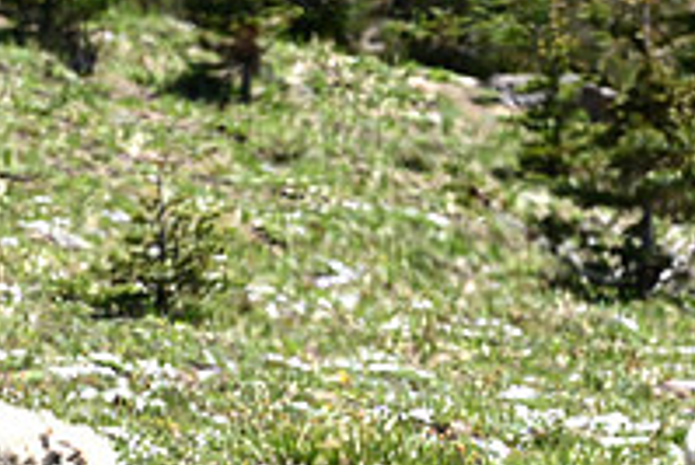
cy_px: 428
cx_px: 143
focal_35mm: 1750
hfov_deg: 1.2
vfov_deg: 0.8
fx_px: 33808
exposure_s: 1/1000
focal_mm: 600
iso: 400
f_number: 6.3
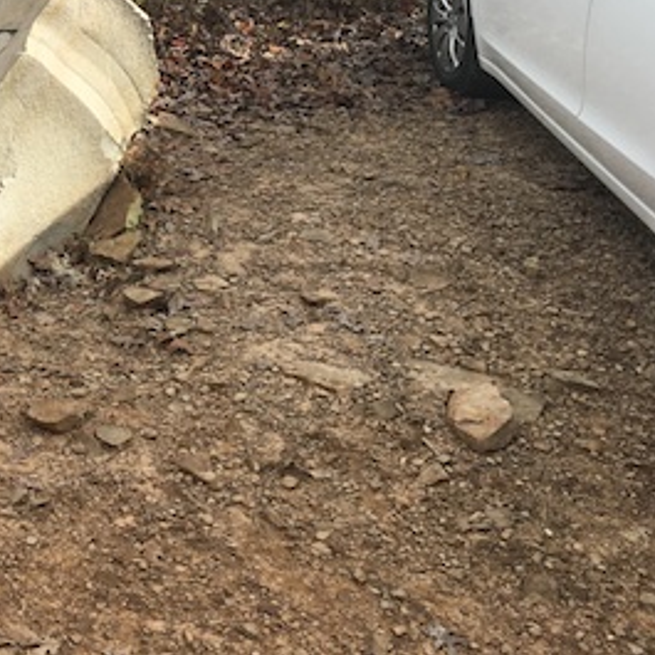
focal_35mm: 63
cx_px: -74
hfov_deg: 25.3
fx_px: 1349
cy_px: 57
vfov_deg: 26.3
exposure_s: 1/481
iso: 25
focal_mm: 4.15
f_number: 2.2
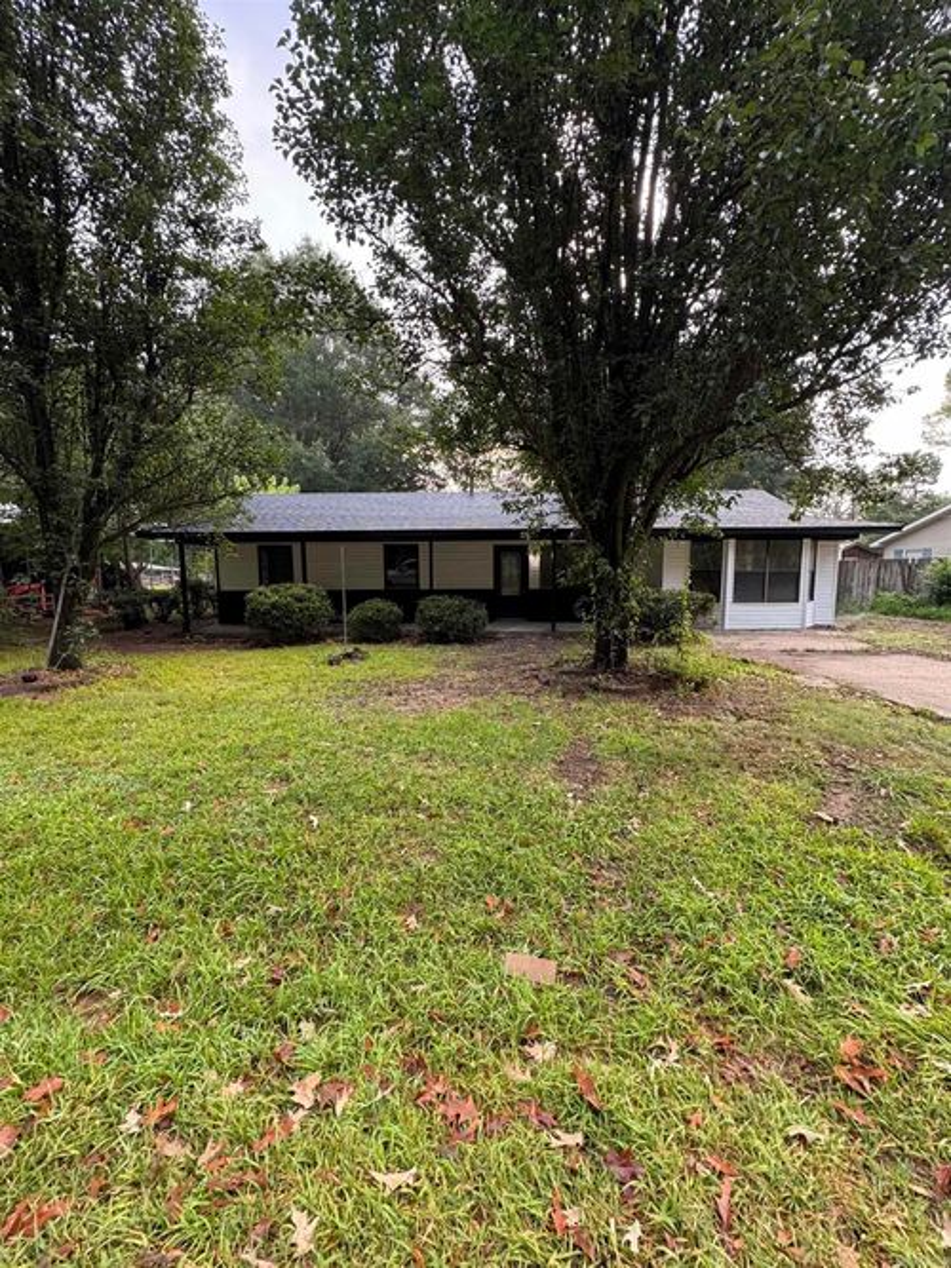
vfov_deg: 102.1
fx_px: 513
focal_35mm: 14
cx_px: 476
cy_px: 634
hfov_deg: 85.7
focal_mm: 2.22
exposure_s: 1/99
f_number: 2.2
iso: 100
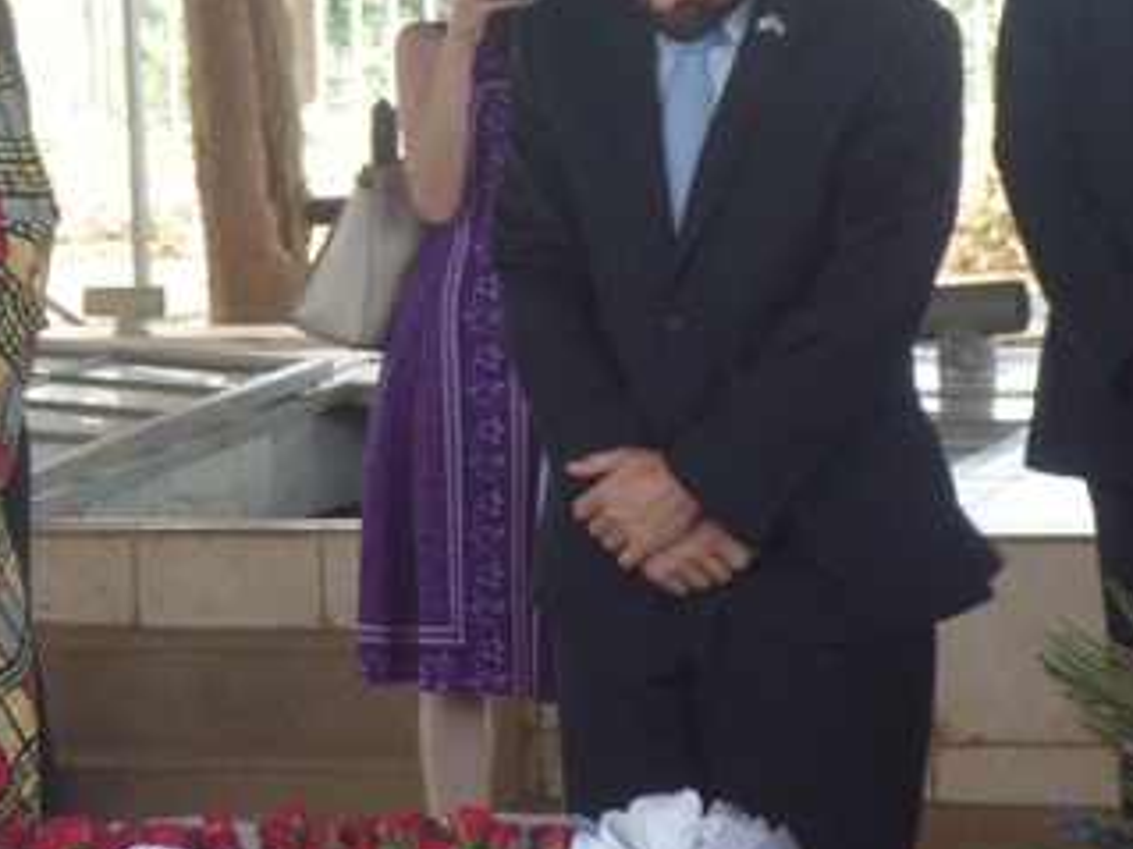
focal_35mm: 221
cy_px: 444
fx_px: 7231
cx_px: 305
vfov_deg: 6.7
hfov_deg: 8.9
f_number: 5.7
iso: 240
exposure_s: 1/60
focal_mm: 19.8
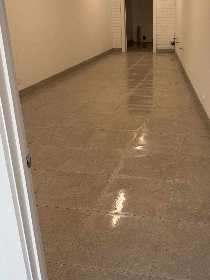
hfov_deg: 34.5
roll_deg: -0.7
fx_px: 332
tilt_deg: -23.0
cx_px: 155
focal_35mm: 41
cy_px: 133
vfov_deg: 45.8
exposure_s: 1/221
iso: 80
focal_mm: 6.76
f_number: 1.78
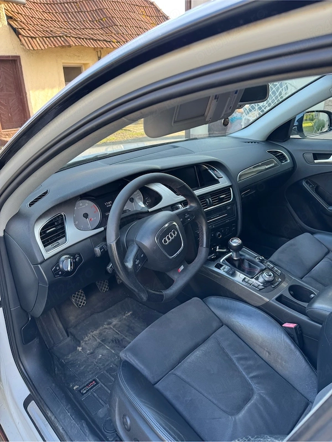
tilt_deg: -23.9
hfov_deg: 56.8
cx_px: 166
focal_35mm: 24
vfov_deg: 71.6
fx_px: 307
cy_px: 221
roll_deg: +0.5
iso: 80
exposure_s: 1/121
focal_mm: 6.76
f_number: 1.78
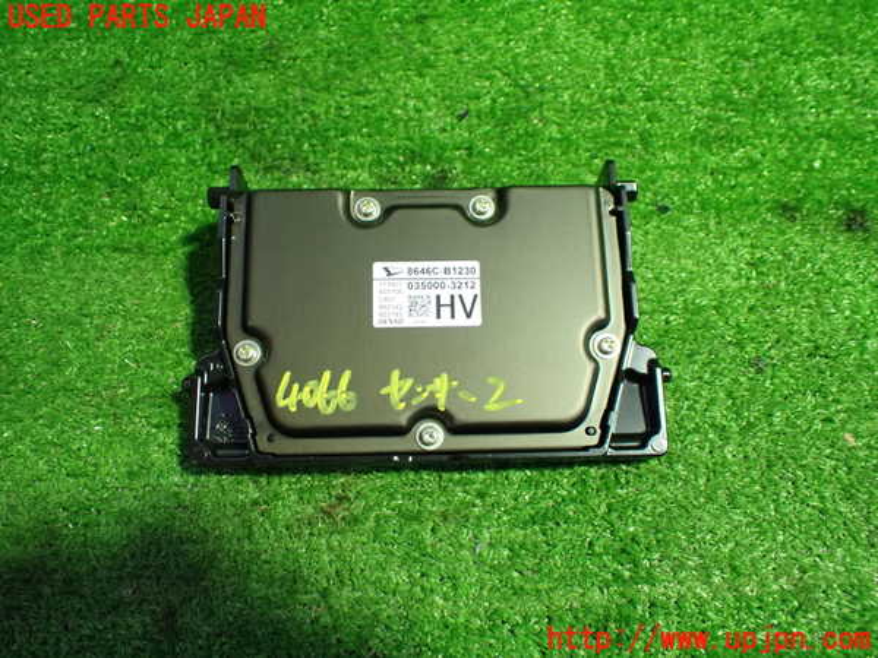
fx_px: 761
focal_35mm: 30
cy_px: 329
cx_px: 439
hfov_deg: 60.0
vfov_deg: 46.8
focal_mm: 5.4
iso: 800
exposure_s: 1/100
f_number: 2.3
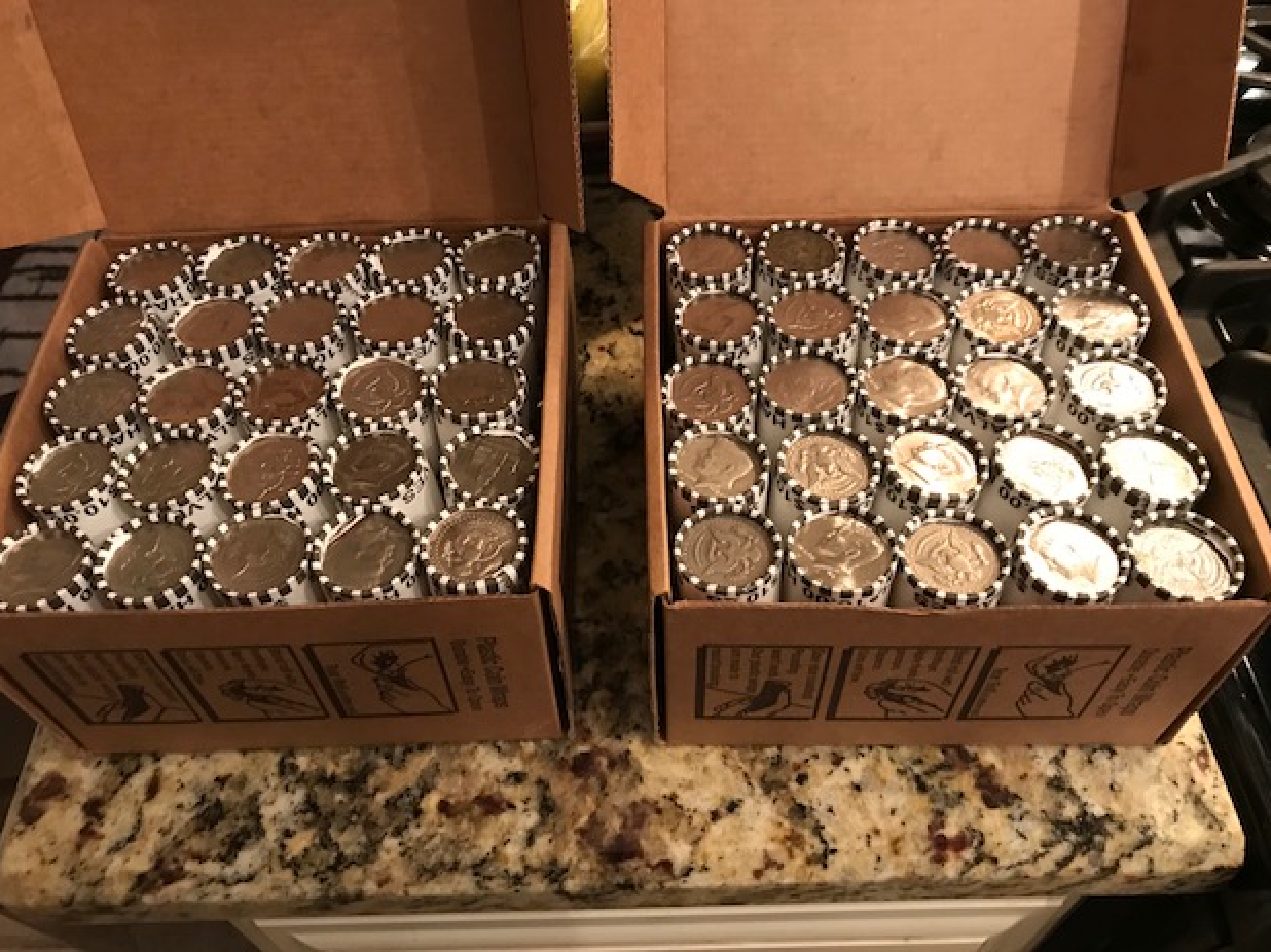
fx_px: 1064
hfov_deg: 61.7
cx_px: 621
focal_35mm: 29
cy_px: 461
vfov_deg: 48.2
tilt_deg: -52.4
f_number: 1.8
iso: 80
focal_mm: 3.99
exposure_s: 1/7
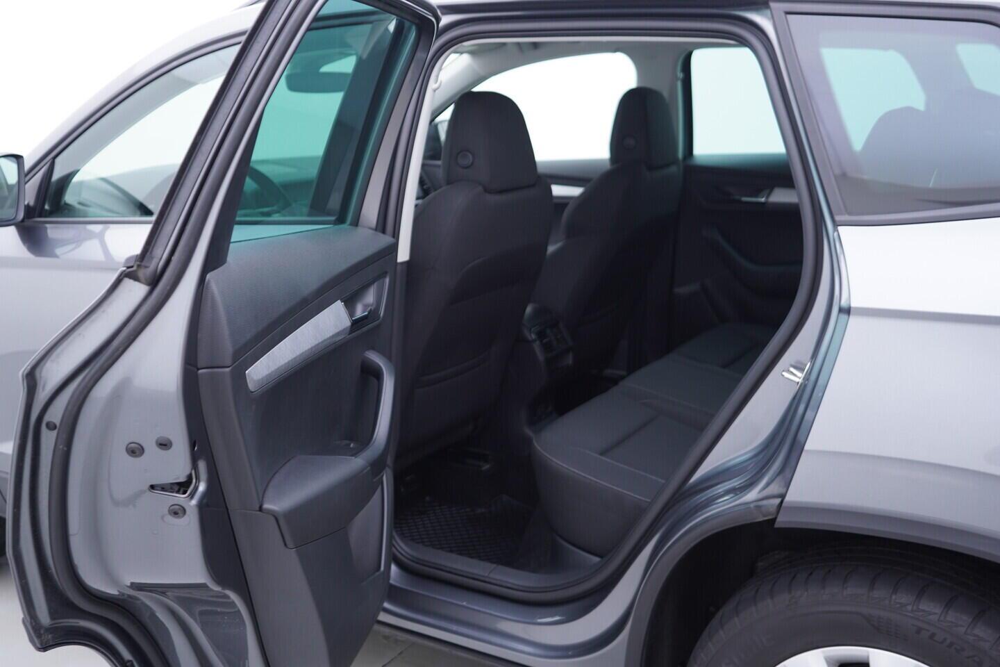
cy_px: 334
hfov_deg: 53.1
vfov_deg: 36.9
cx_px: 500
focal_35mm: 36
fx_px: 1000
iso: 125
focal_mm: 24
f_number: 2.8
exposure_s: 1/40
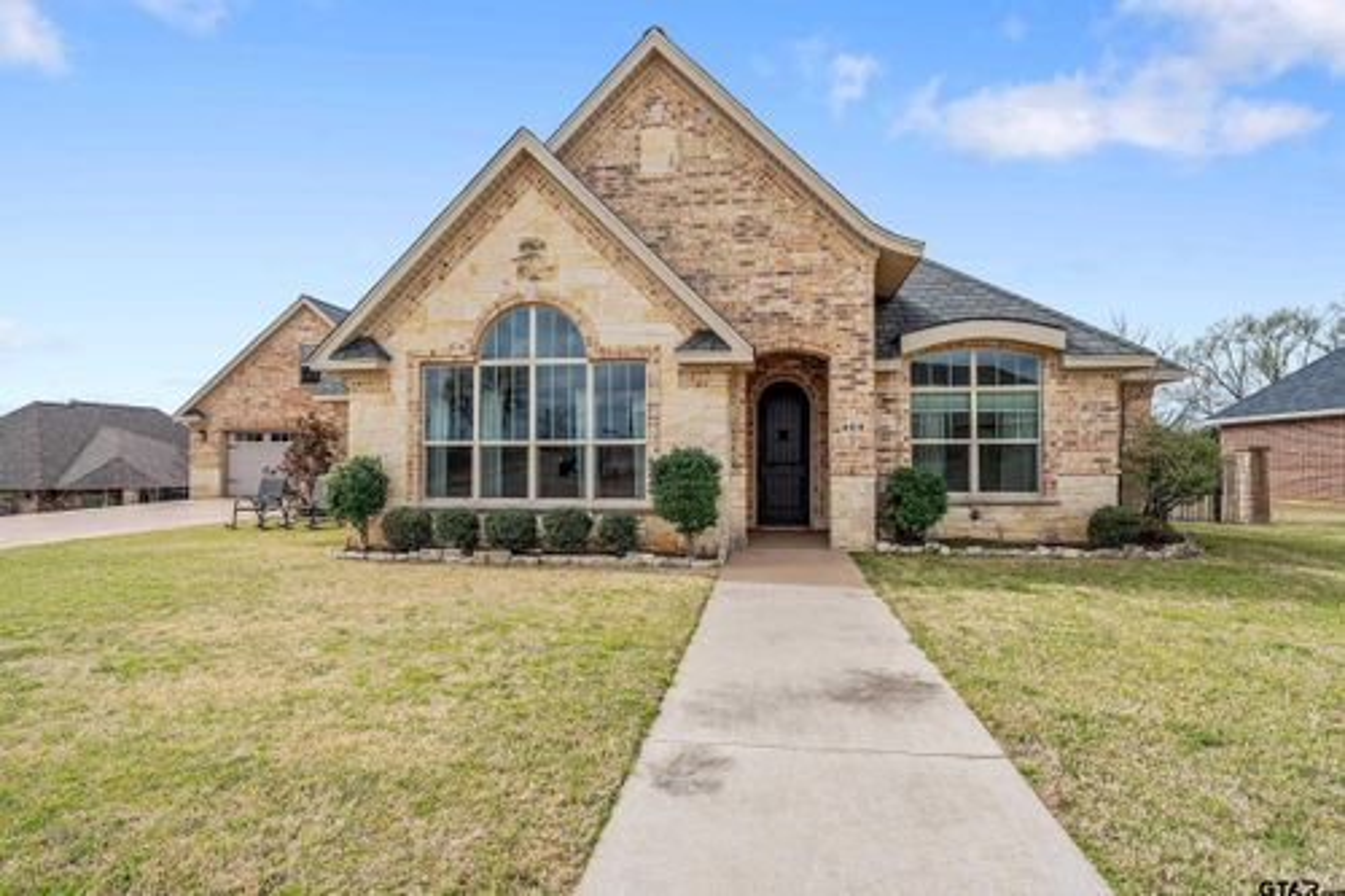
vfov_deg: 64.5
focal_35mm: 19
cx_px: 672
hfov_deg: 86.9
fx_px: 710
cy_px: 448
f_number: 8
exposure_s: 1/1000
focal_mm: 19
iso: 800
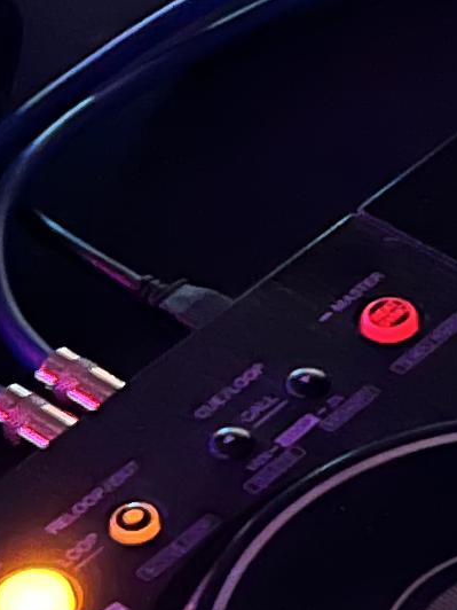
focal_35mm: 197
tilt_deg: -33.5
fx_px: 3468
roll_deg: +1.9
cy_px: -111
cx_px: 425
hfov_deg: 7.5
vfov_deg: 9.9
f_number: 1.5
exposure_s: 1/5
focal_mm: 5.7
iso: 640
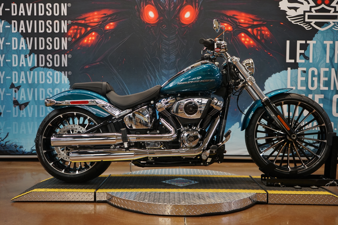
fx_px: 338
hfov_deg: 53.1
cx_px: 169
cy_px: 112
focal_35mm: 36
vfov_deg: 36.9
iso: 1000
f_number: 4
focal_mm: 36
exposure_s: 1/160
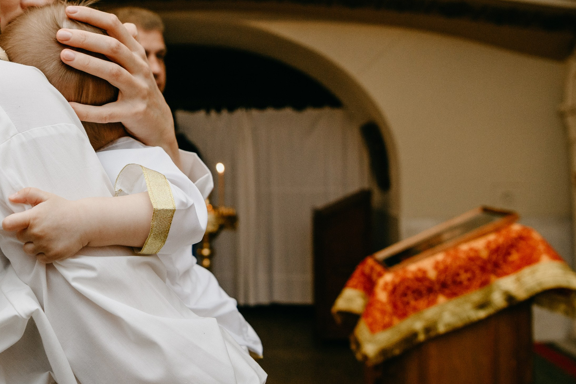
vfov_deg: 29.5
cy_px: 103
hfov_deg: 42.1
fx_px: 720
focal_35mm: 45
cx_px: 135
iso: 500
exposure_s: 1/160
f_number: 3.5
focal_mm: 24
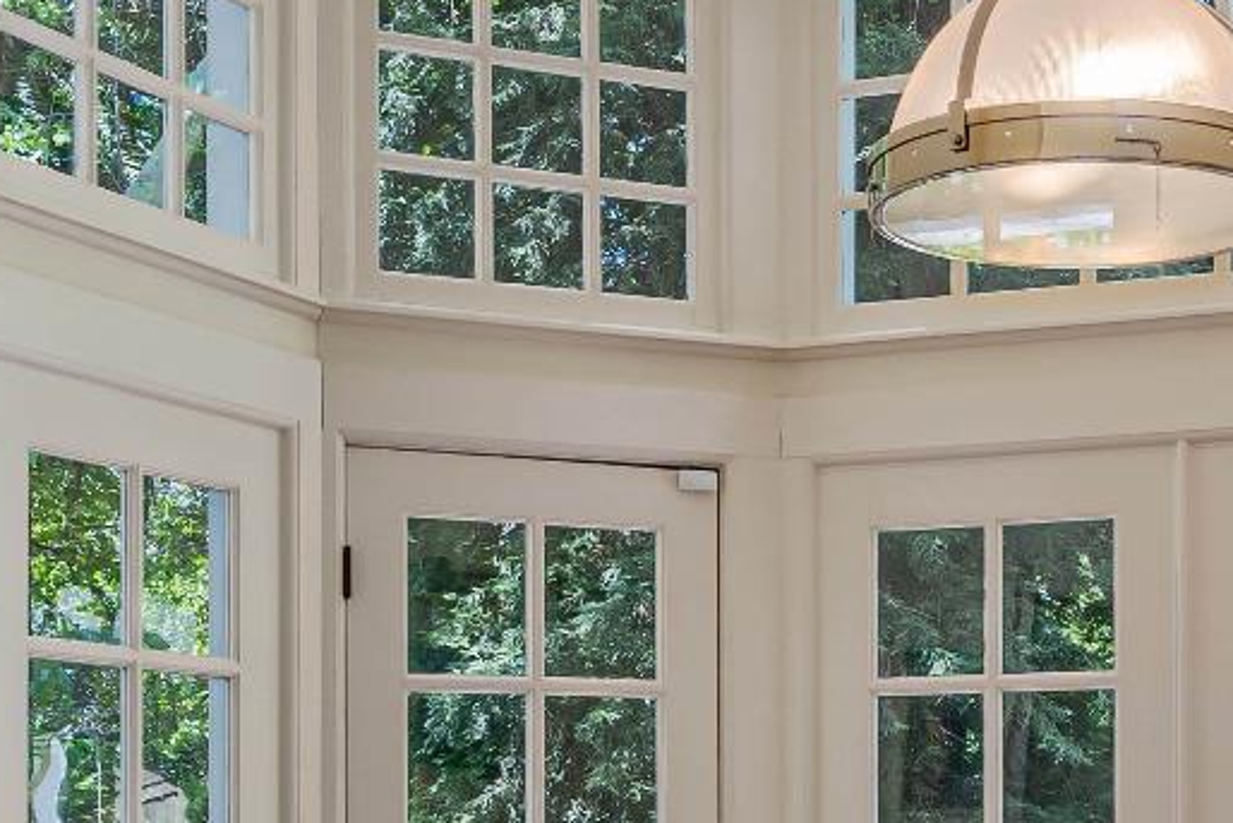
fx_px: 2398
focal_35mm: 70
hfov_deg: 28.1
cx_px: 1036
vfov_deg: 18.7
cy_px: 909
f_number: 11
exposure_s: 1/40
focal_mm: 16
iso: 320
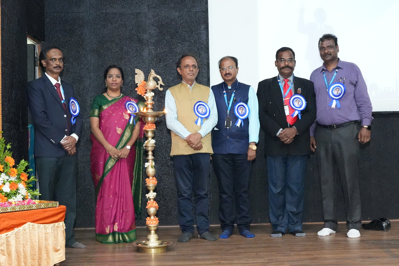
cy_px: 133
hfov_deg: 38.9
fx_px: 565
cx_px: 200
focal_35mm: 51
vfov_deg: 26.5
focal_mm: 34.4
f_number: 6.3
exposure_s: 1/160
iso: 12800
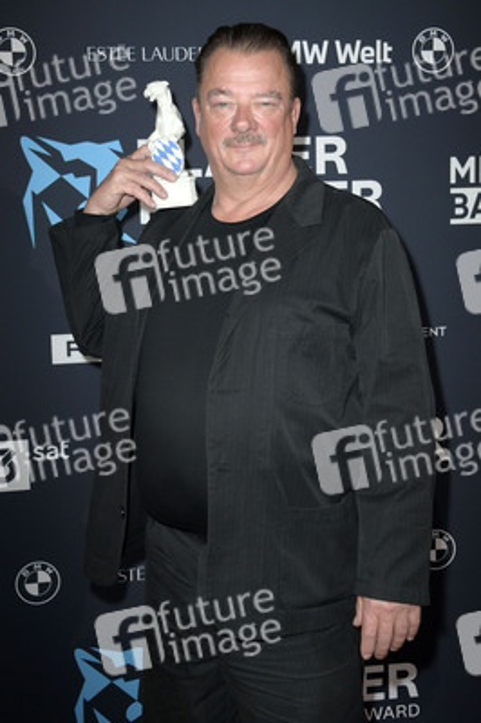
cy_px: 362
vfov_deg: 41.1
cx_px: 240
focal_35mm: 48
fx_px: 964
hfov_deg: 28.0
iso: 2000
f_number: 5
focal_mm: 48
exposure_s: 1/250
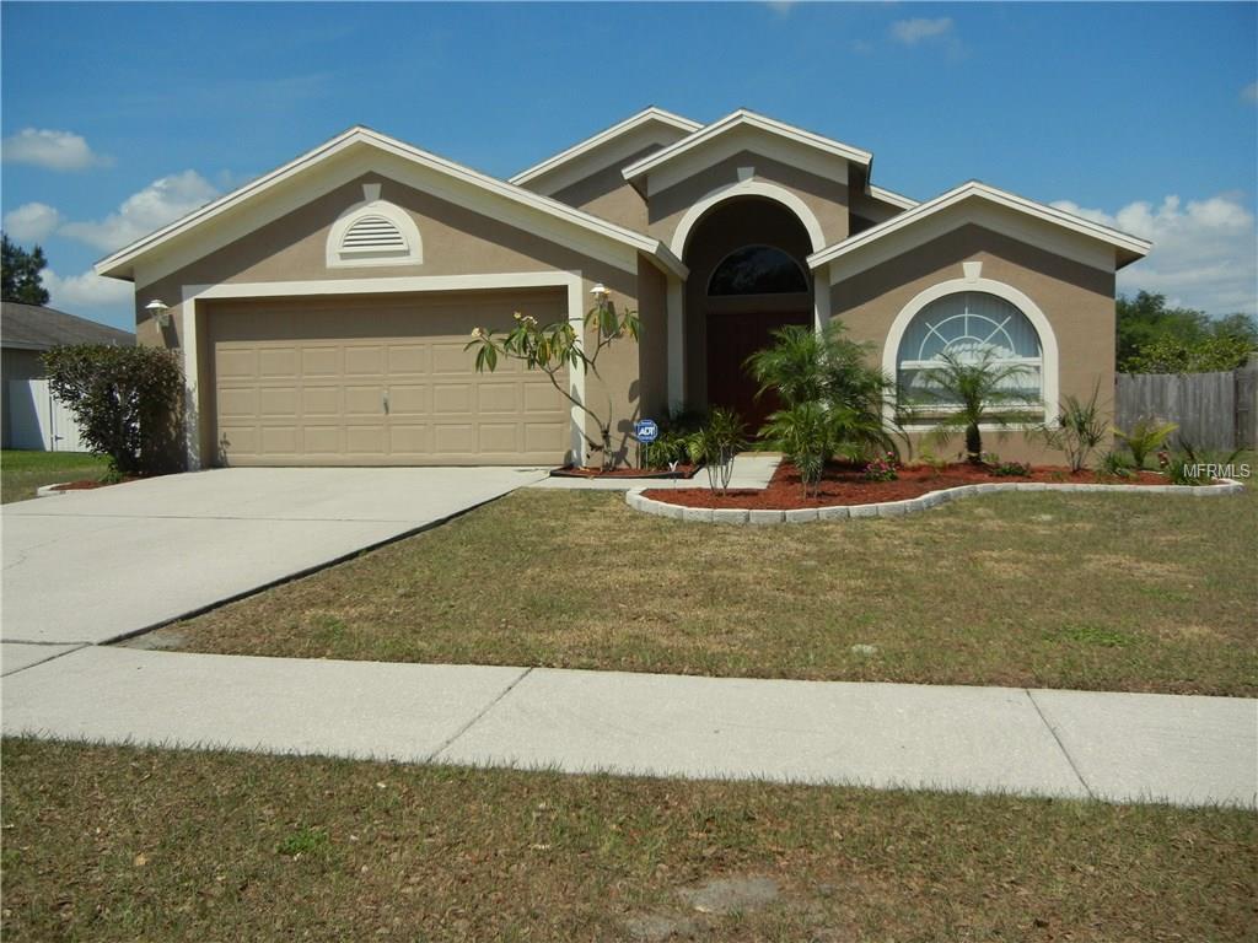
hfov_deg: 60.0
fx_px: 1090
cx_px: 629
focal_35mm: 30
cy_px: 472
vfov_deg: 46.8
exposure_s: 1/920
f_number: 7
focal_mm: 5.4
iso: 160
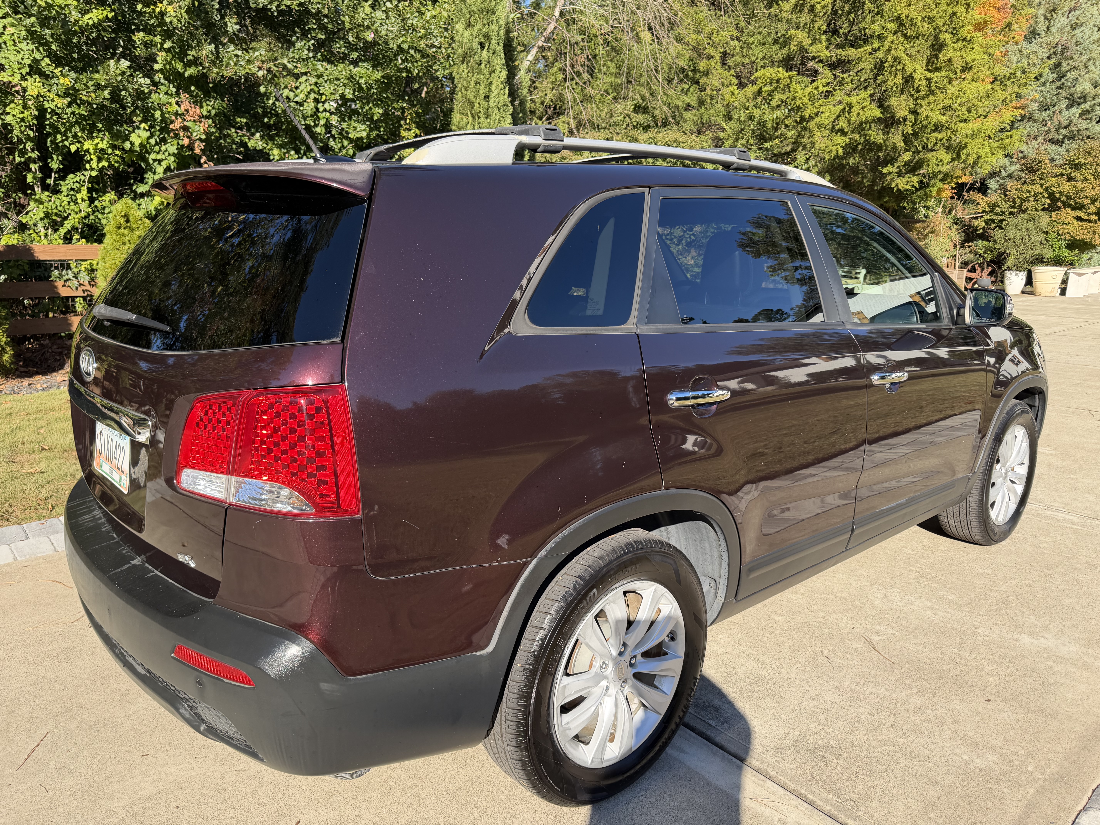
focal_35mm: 24
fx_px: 763
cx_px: 550
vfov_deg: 56.8
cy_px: 412
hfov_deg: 71.6
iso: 80
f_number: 1.78
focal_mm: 6.76
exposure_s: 1/1618
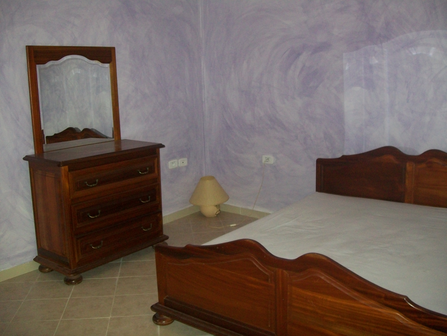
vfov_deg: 39.7
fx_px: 465
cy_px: 168
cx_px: 224
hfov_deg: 51.4
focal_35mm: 36
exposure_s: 1/60
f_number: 2.7
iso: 160
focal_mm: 6
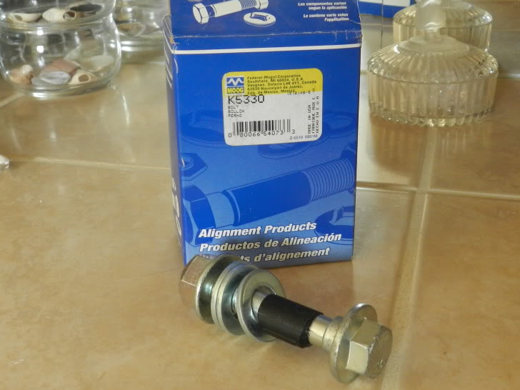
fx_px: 676
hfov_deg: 42.0
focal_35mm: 45
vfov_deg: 32.1
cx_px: 291
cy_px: 153
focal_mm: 5.6
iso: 400
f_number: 3.7
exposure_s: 1/25
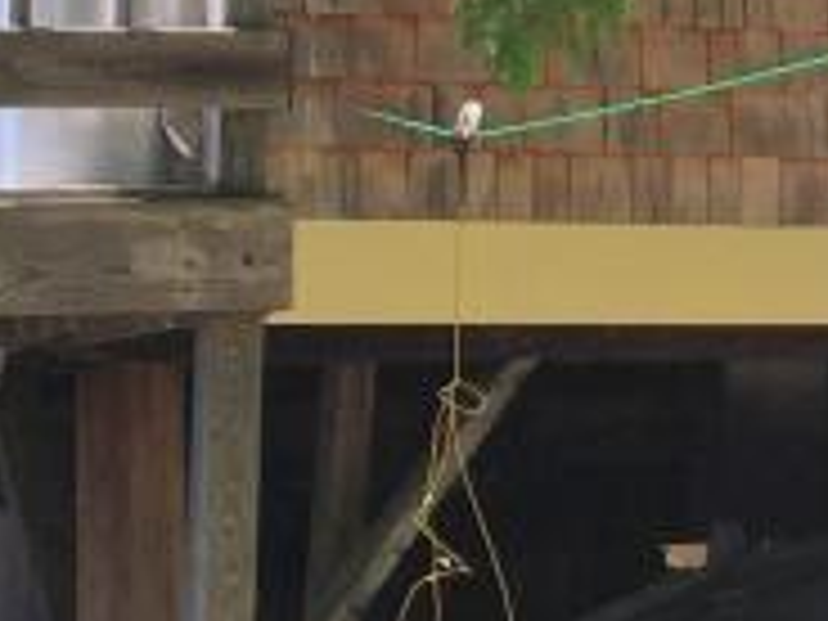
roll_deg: +0.3
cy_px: -202
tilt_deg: +11.0
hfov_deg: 11.9
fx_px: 3851
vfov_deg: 9.1
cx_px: 1102
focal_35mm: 161
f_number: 2.2
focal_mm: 4.15
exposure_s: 1/471
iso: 32
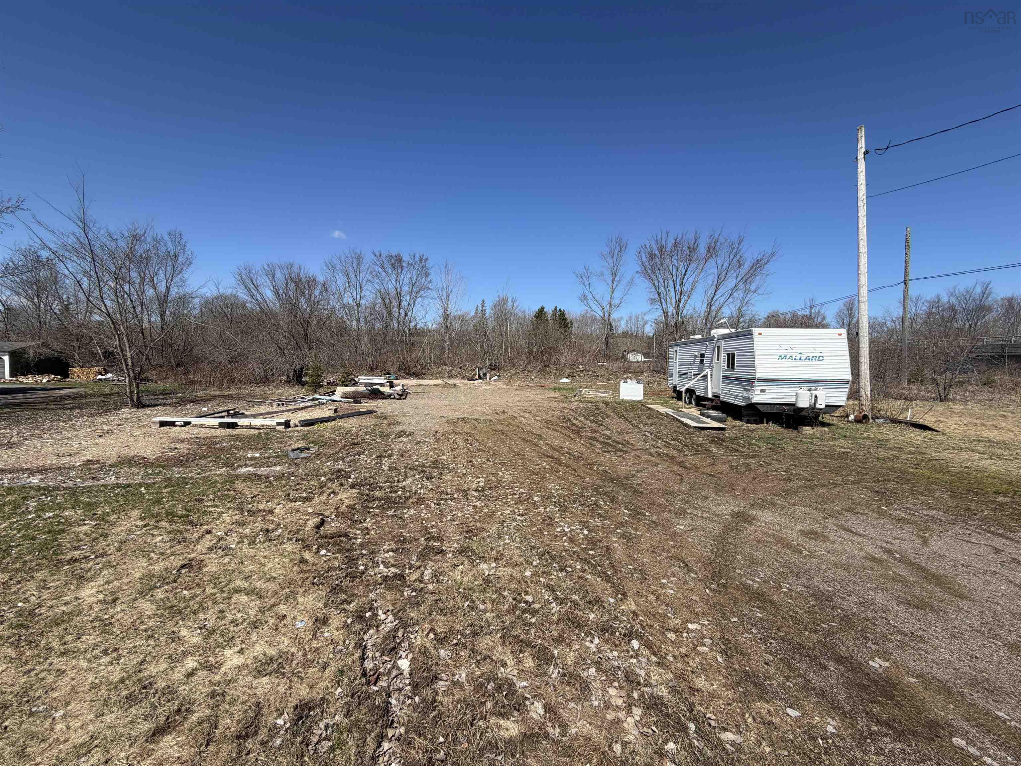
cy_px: 383
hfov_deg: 102.1
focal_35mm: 14
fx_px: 413
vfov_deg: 85.7
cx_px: 510
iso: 20
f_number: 2.2
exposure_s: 1/809
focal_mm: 2.22
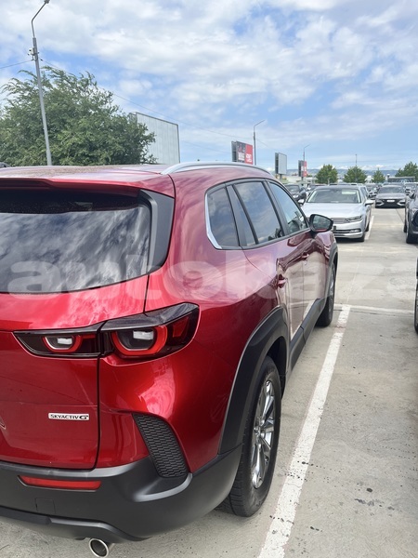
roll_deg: +2.4
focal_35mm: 26
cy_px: 279
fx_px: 419
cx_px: 209
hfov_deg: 53.1
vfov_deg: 67.3
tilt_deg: -13.3
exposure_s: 1/2899
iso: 50
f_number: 1.6
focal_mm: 5.1
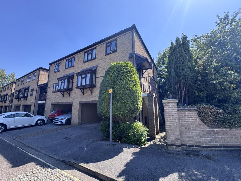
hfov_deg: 102.1
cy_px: 90
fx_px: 97
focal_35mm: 14
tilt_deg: +13.1
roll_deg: +0.2
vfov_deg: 85.7
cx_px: 120
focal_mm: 2.22
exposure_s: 1/485
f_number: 2.2
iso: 40
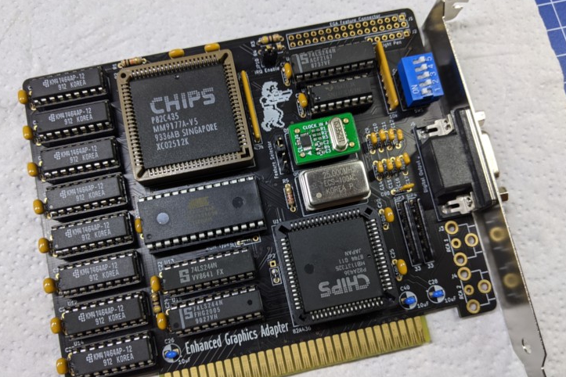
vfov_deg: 45.0
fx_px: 456
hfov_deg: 63.7
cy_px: 191
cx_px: 287
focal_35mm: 29
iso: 62
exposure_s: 1/25
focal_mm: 4.44
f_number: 1.8
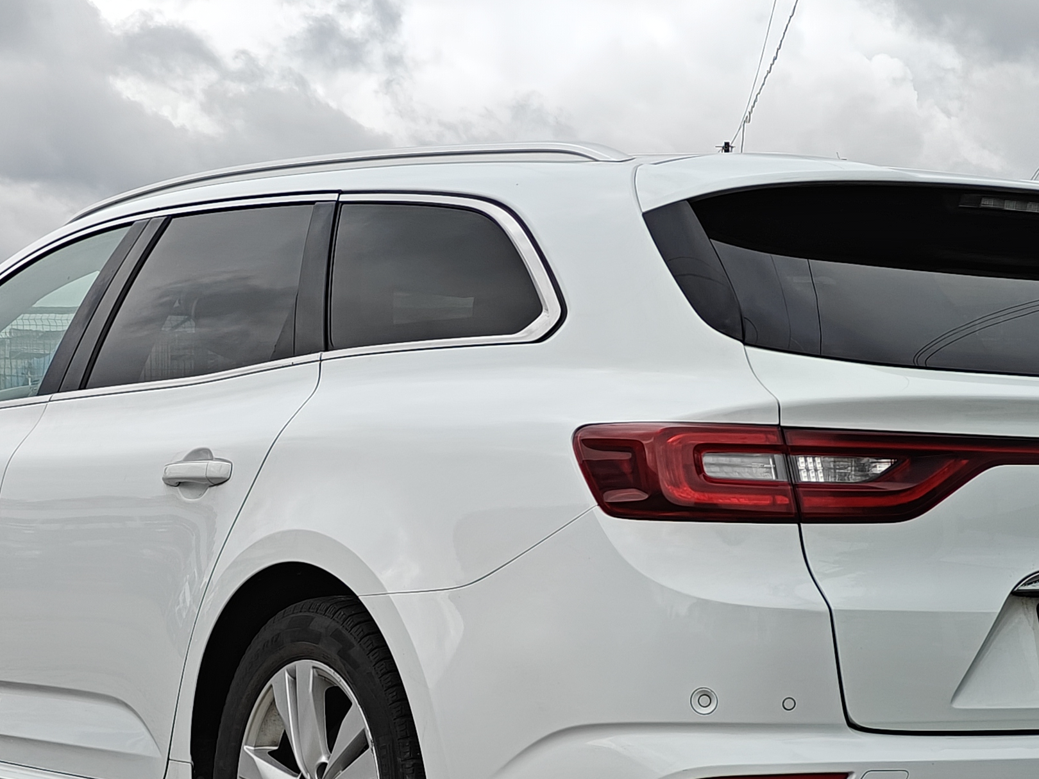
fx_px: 2731
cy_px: 530
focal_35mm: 91
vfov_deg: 16.2
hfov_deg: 21.5
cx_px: 577
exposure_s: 1/1237
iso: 50
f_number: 2
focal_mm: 7.08
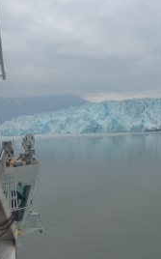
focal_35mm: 42
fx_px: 295
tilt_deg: -0.9
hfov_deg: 30.4
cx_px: 94
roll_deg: +4.9
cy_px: 130
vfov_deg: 47.2
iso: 25
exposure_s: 1/718
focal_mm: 4.15
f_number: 2.2
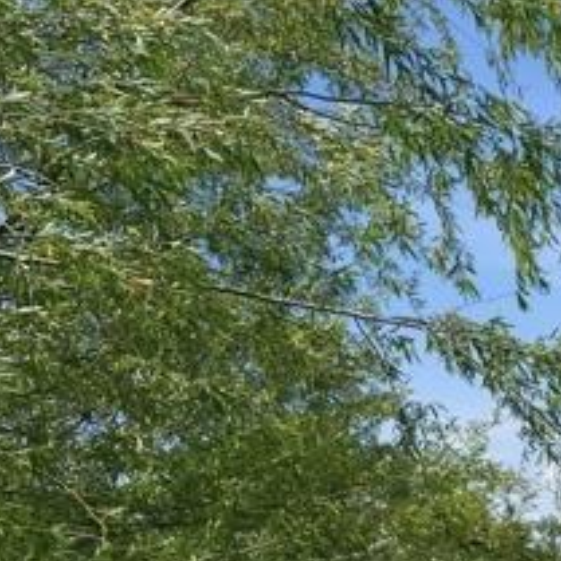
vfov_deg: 25.5
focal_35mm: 61
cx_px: 939
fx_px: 1118
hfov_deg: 21.3
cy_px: 656
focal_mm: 10
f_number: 4
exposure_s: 1/4000
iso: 800
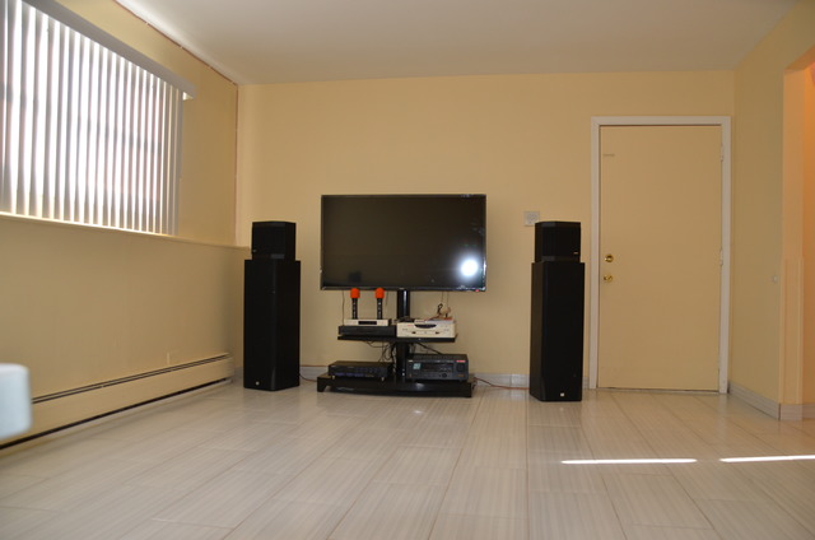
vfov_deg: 47.7
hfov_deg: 67.5
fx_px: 610
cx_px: 408
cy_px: 270
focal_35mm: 27
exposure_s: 1/60
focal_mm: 18
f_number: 3.5
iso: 450
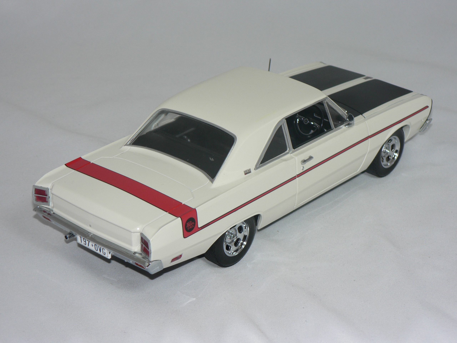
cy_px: 172
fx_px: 1135
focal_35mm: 86
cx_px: 228
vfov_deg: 17.2
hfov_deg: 22.8
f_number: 3.2
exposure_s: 1/60
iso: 80
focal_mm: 14.3
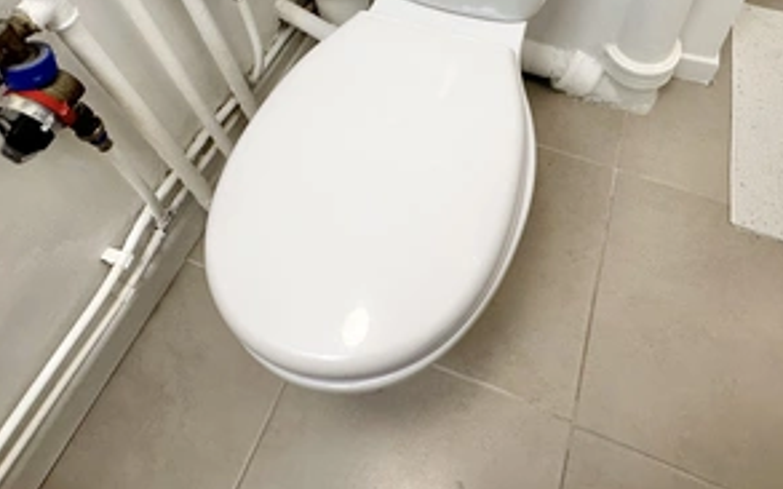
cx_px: 437
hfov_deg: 68.2
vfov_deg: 40.3
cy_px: 0
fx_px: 576
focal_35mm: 27
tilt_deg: -45.6
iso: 125
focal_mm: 2.22
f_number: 2.2
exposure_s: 1/100
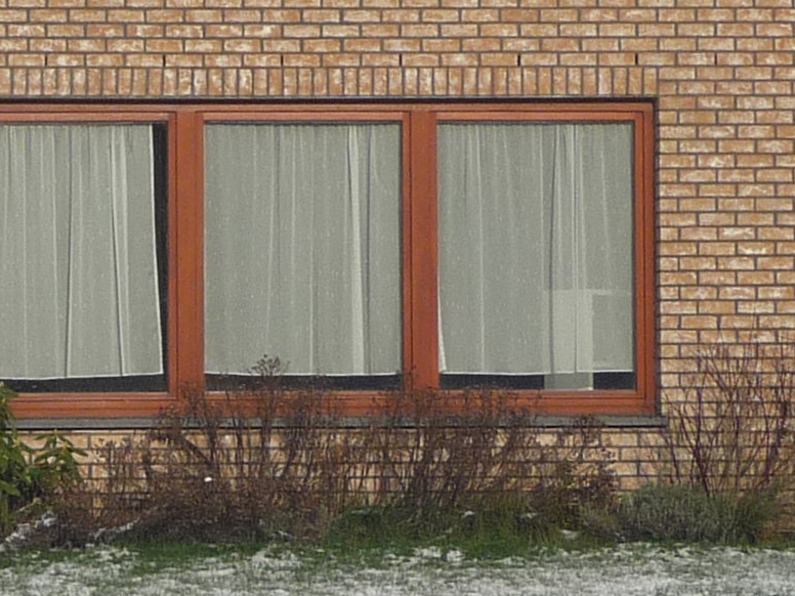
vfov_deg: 7.4
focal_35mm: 202
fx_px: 4639
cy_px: 370
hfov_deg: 9.7
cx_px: -64
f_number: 4.2
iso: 100
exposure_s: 1/800
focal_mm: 8
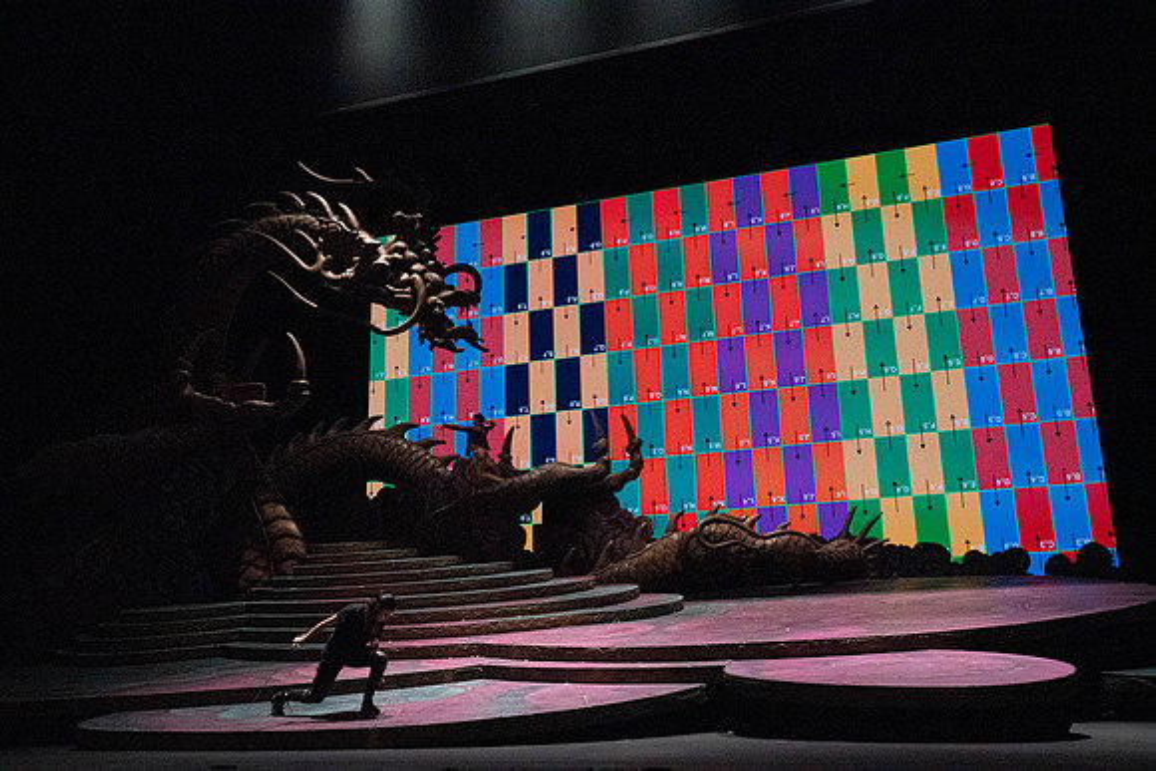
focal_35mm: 33
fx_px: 1060
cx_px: 578
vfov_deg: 40.0
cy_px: 386
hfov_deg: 57.2
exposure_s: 1/400
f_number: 9
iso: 25600
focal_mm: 33
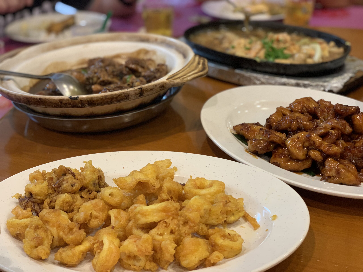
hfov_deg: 36.8
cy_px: 136
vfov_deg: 28.0
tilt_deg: -27.1
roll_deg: +1.3
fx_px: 545
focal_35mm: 52
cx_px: 182
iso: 200
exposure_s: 1/50
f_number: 2.4
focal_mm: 6
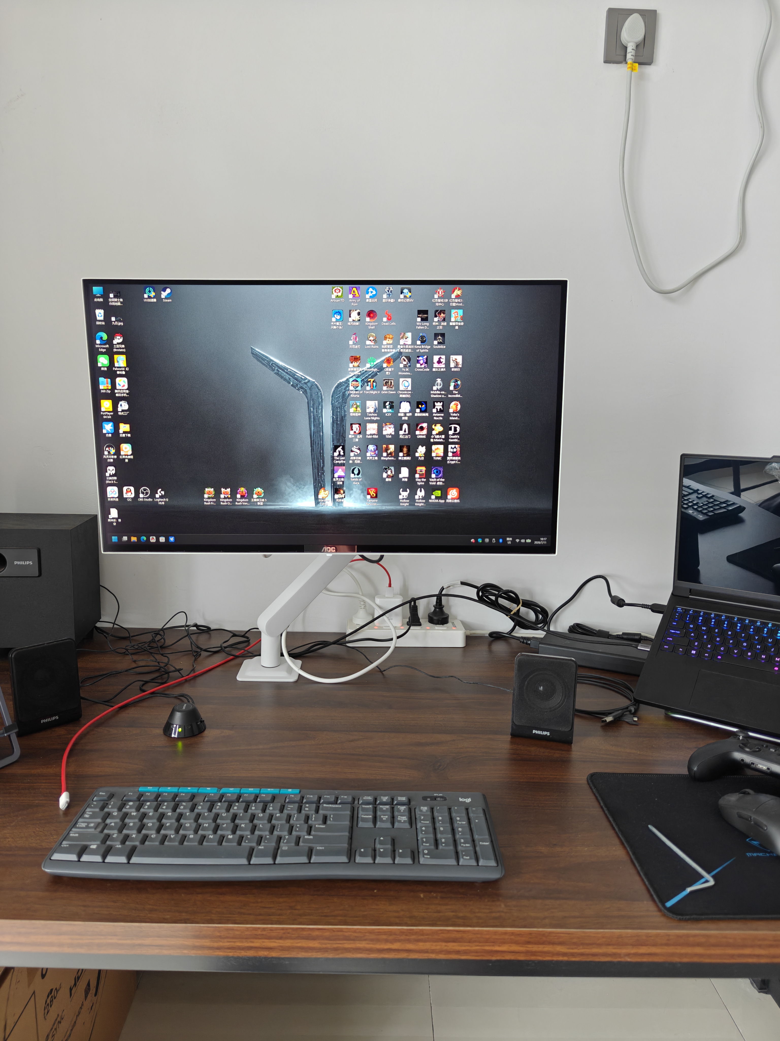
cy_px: 520
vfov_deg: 73.9
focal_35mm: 23
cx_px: 390
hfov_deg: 58.9
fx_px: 691
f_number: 1.6
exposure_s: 1/100
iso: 640
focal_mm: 6.06
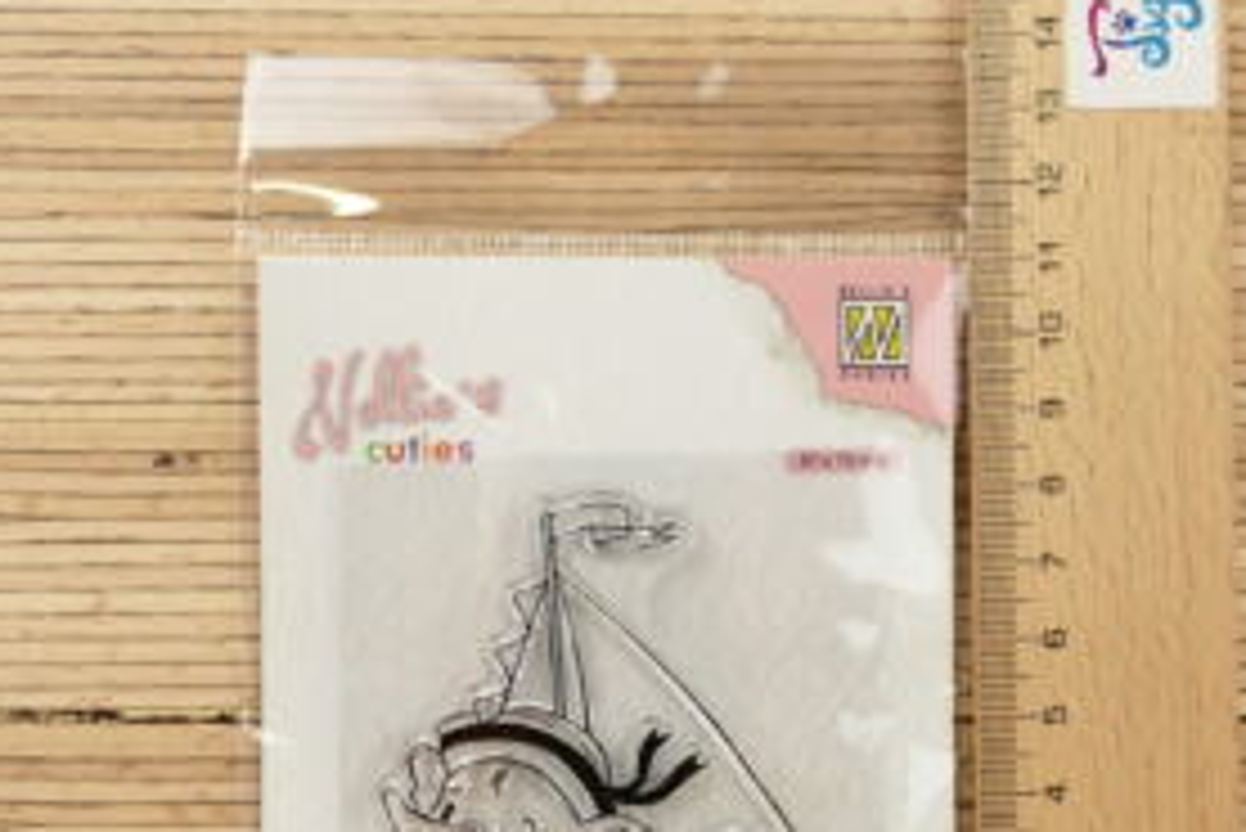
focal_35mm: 47
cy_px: 506
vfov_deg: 28.6
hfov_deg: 41.8
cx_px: 711
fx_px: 1627
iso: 125
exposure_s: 1/60
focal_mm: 9.12
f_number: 2.8
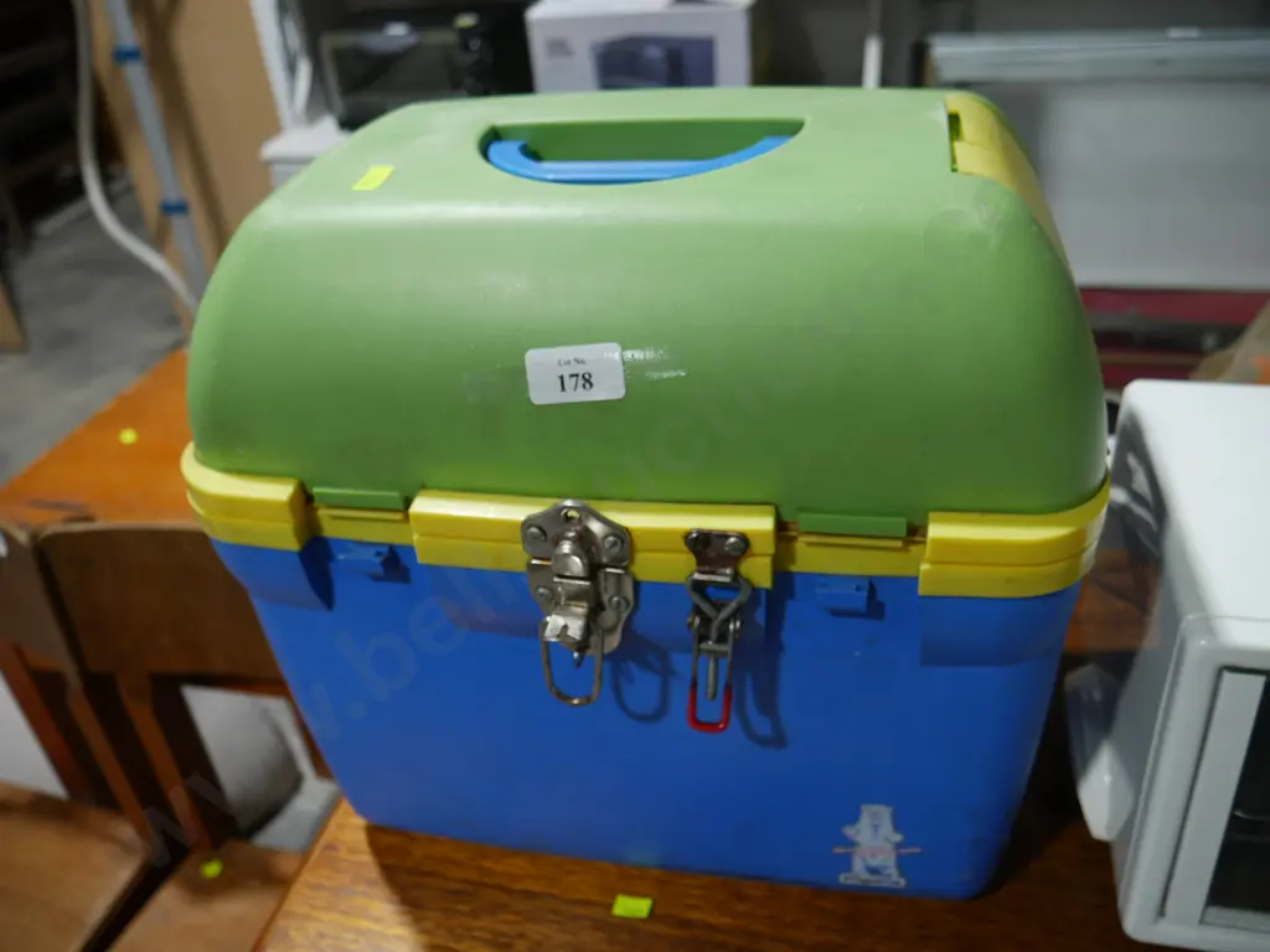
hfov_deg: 63.4
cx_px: 635
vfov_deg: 49.7
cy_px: 476
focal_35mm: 28
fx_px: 1027
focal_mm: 14
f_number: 3.5
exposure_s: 1/80
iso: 200
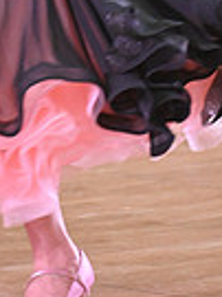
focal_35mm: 723
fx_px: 6192
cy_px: -235
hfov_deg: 2.1
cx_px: -1
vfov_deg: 2.7
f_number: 4.5
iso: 3200
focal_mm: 175
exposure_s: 1/400
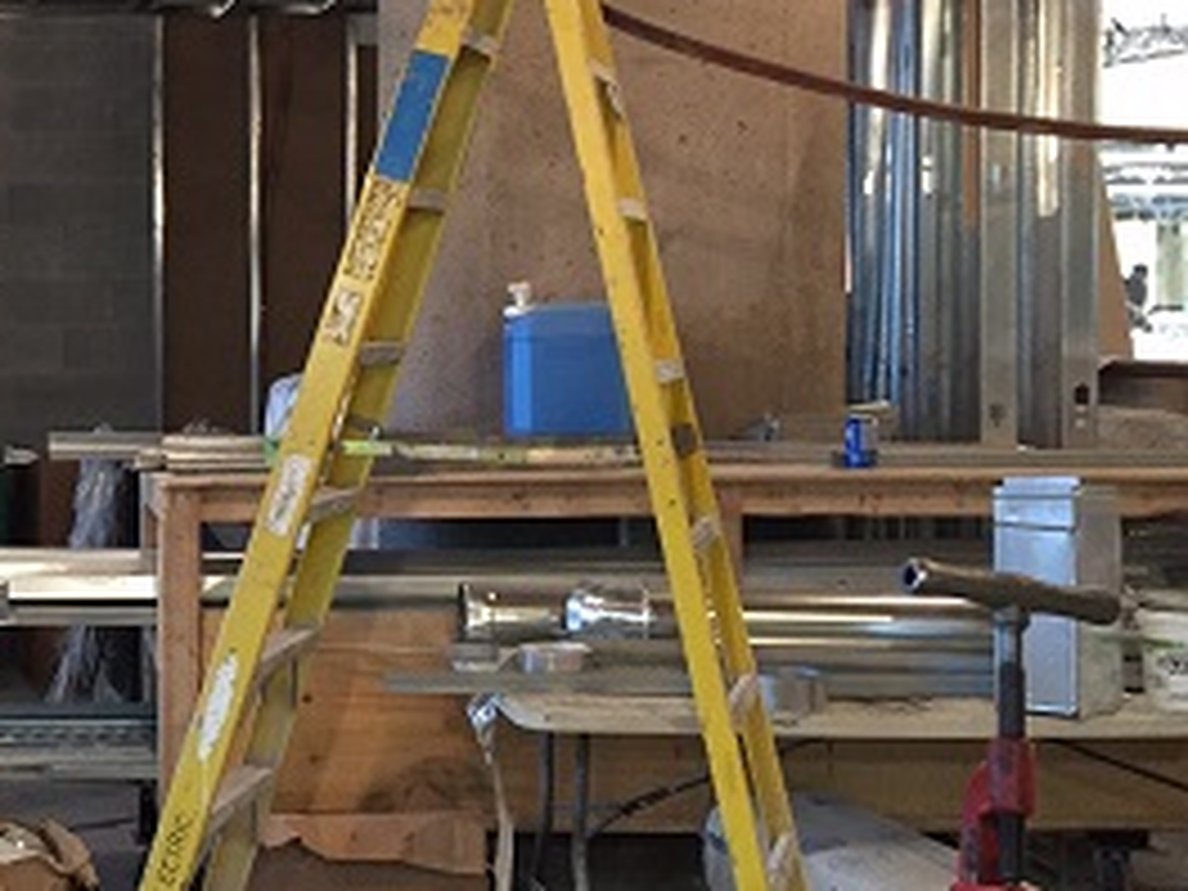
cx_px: -81
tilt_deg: -0.7
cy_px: 338
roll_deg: -0.2
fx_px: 2265
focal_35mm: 66
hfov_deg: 27.2
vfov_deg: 22.2
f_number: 2.2
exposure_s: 1/17
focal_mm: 4.15
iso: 250
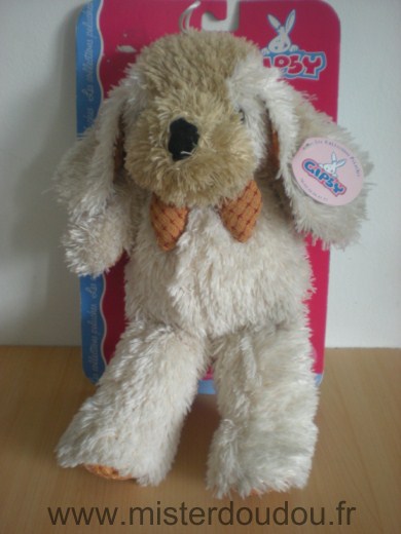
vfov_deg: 49.0
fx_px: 587
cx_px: 200
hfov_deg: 37.7
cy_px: 267
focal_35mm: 38
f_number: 3.1
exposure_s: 1/15.8
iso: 200
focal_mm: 6.3
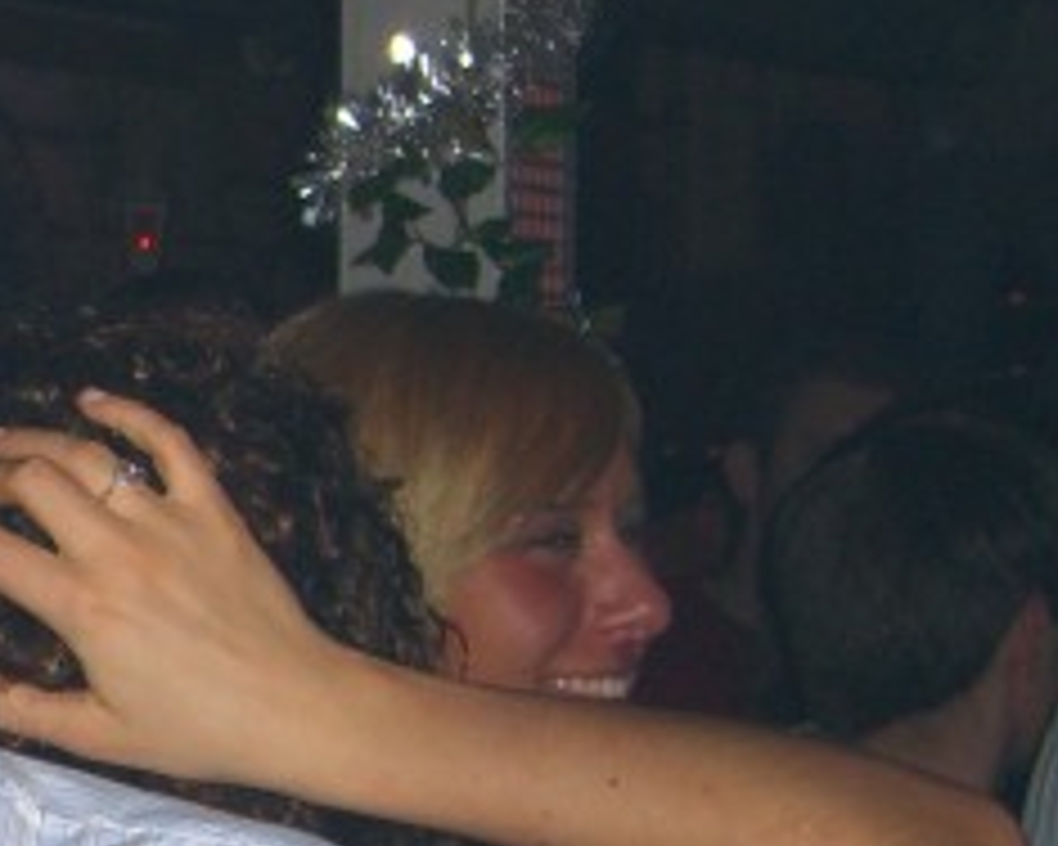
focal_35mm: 153
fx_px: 4791
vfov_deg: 10.1
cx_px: -738
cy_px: 684
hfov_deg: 11.8
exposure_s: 1/60
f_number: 3.1
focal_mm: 9.5
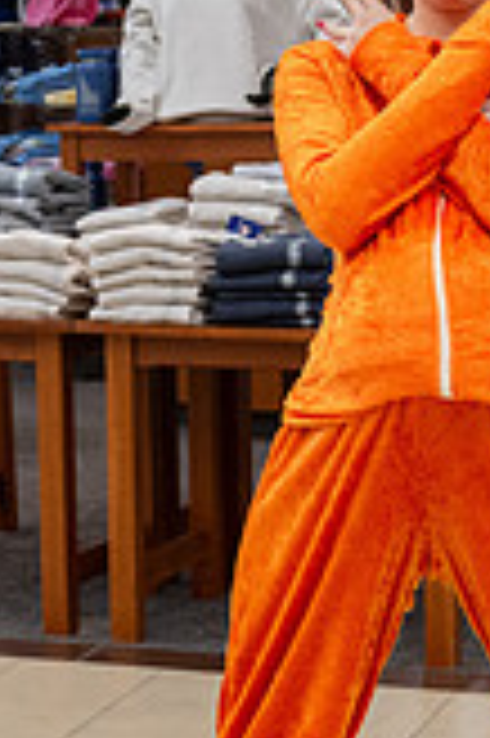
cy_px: 411
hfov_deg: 11.3
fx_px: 2475
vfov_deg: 16.9
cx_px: 134
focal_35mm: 121
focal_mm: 27
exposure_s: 1/400
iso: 800
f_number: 2.8
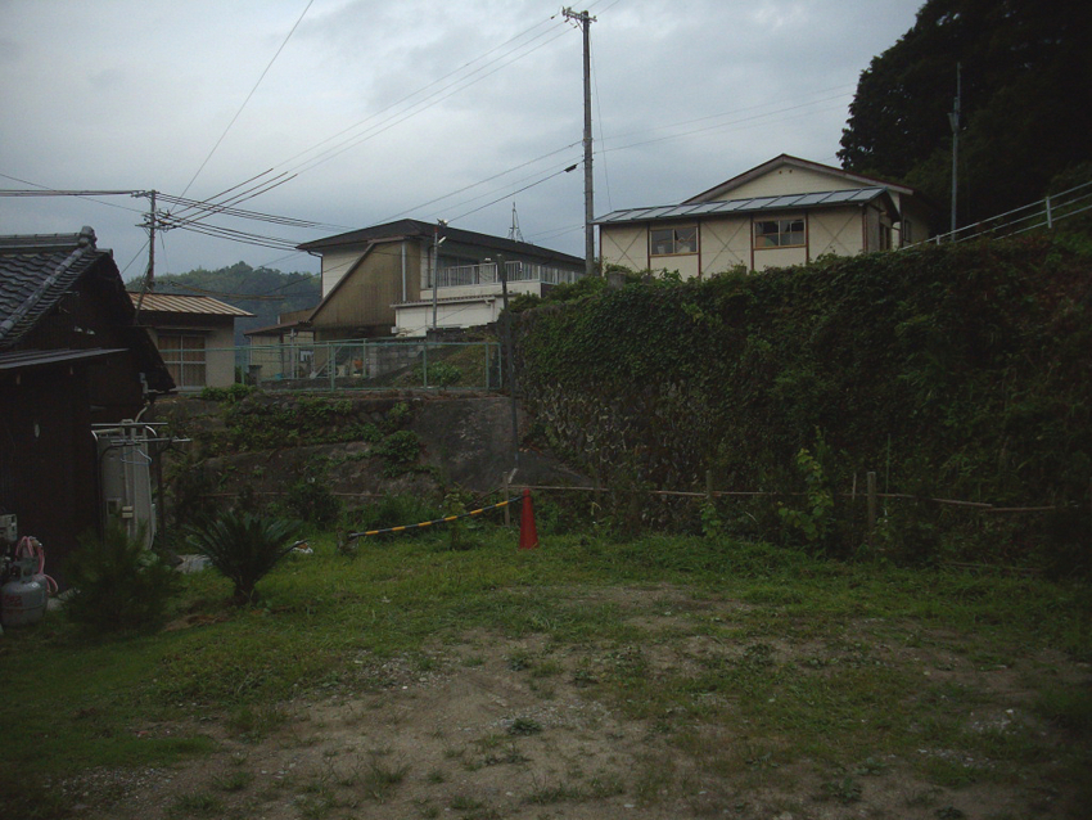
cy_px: 410
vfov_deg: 38.7
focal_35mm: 37
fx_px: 1168
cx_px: 546
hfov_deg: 50.1
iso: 96
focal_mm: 6.2
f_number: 2.8
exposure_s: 1/125
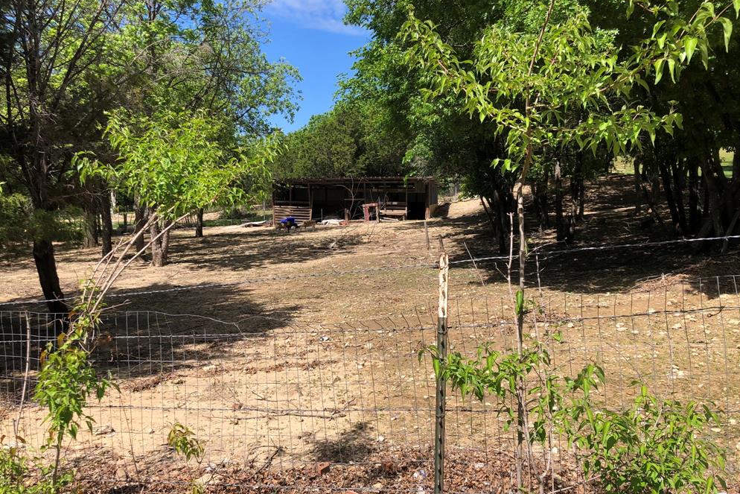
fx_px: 617
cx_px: 369
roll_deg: -2.0
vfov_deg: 43.5
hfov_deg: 61.9
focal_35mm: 30
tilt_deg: -10.7
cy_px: 279
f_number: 1.8
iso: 20
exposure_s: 1/1675
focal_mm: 4
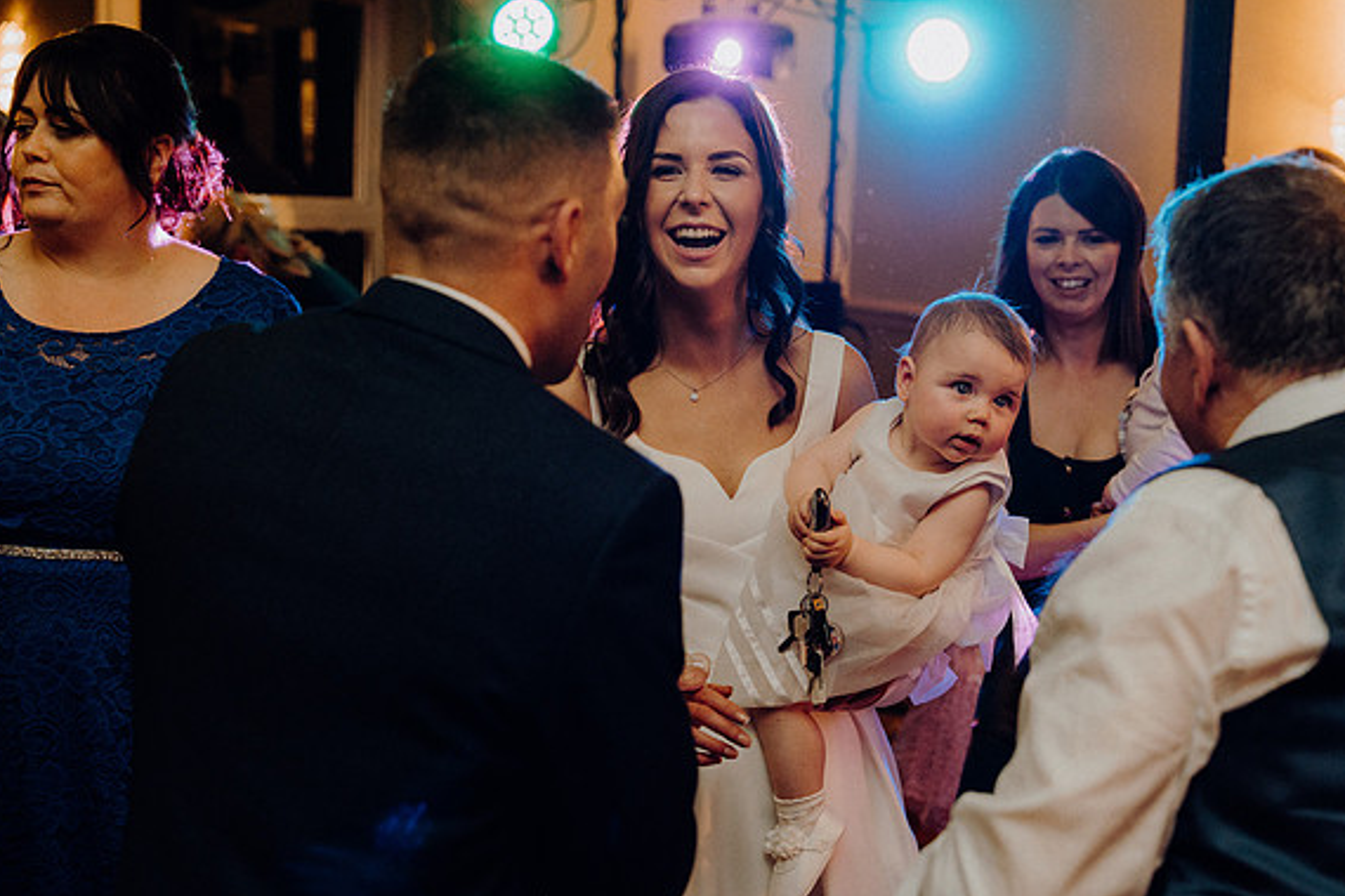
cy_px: 452
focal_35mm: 58
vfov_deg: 23.4
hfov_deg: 34.5
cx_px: 668
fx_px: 2167
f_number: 3.5
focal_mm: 57
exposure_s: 1/160
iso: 3200
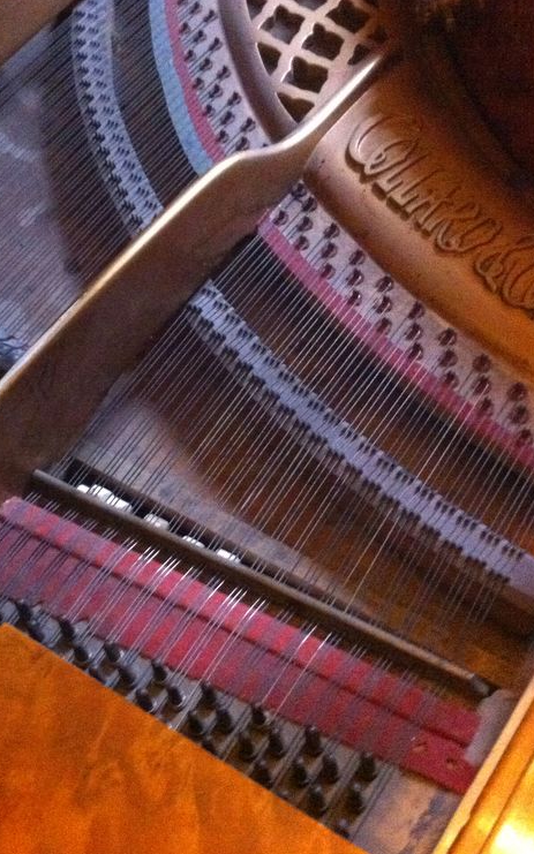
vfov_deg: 40.3
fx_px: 1164
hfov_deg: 25.4
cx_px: 119
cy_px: 426
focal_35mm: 50
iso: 1000
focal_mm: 3.85
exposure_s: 1/15
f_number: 2.8
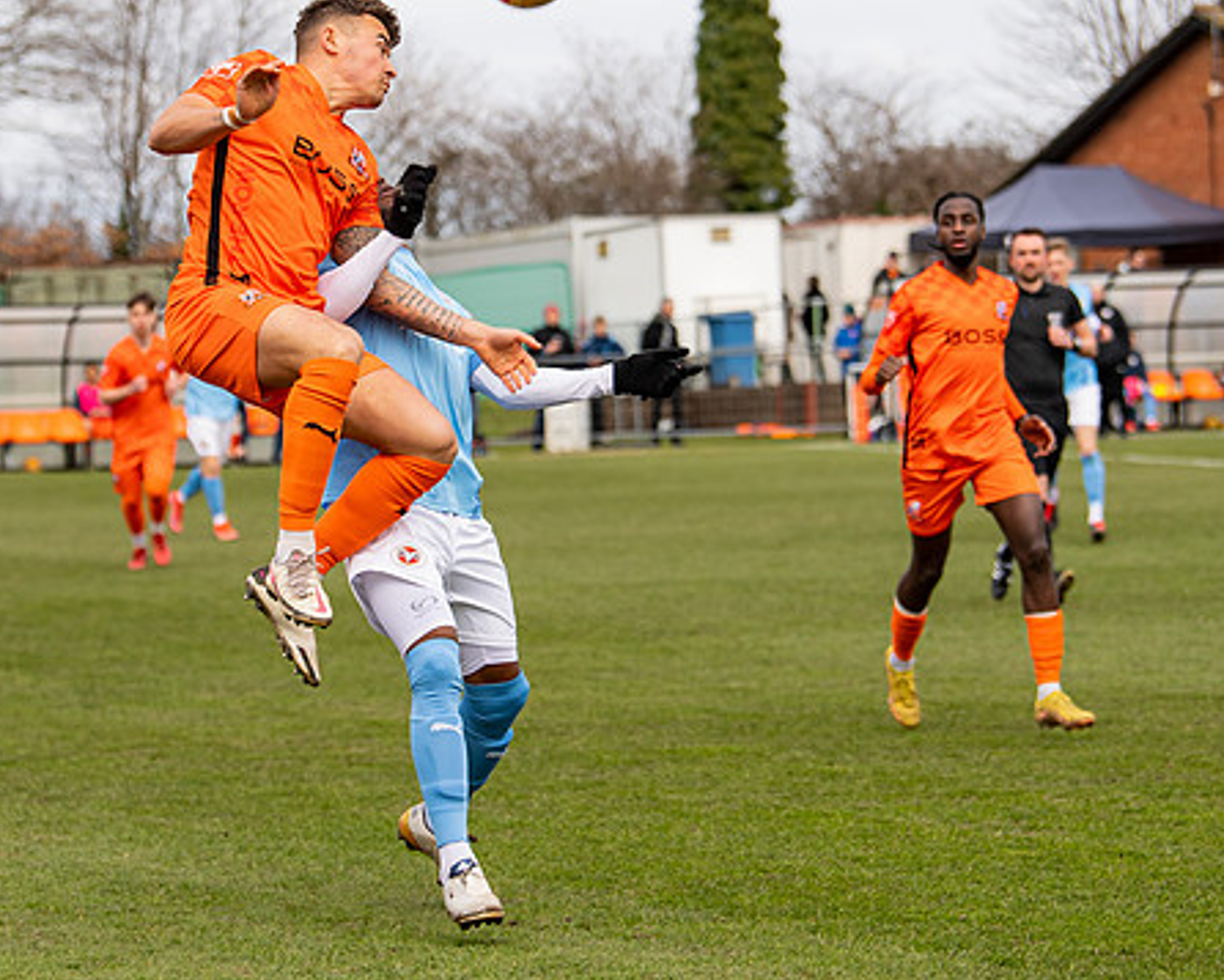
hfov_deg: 10.8
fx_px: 6450
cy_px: 374
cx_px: 465
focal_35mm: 178
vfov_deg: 8.7
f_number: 4
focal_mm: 102
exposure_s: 1/500
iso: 200
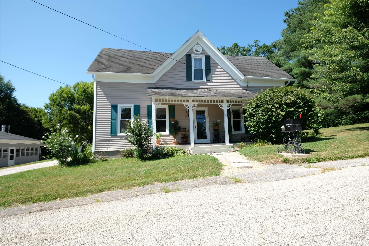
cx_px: 184
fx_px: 174
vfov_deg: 70.4
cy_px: 123
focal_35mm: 17
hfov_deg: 93.3
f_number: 4
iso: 200
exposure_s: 1/850
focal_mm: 11.5
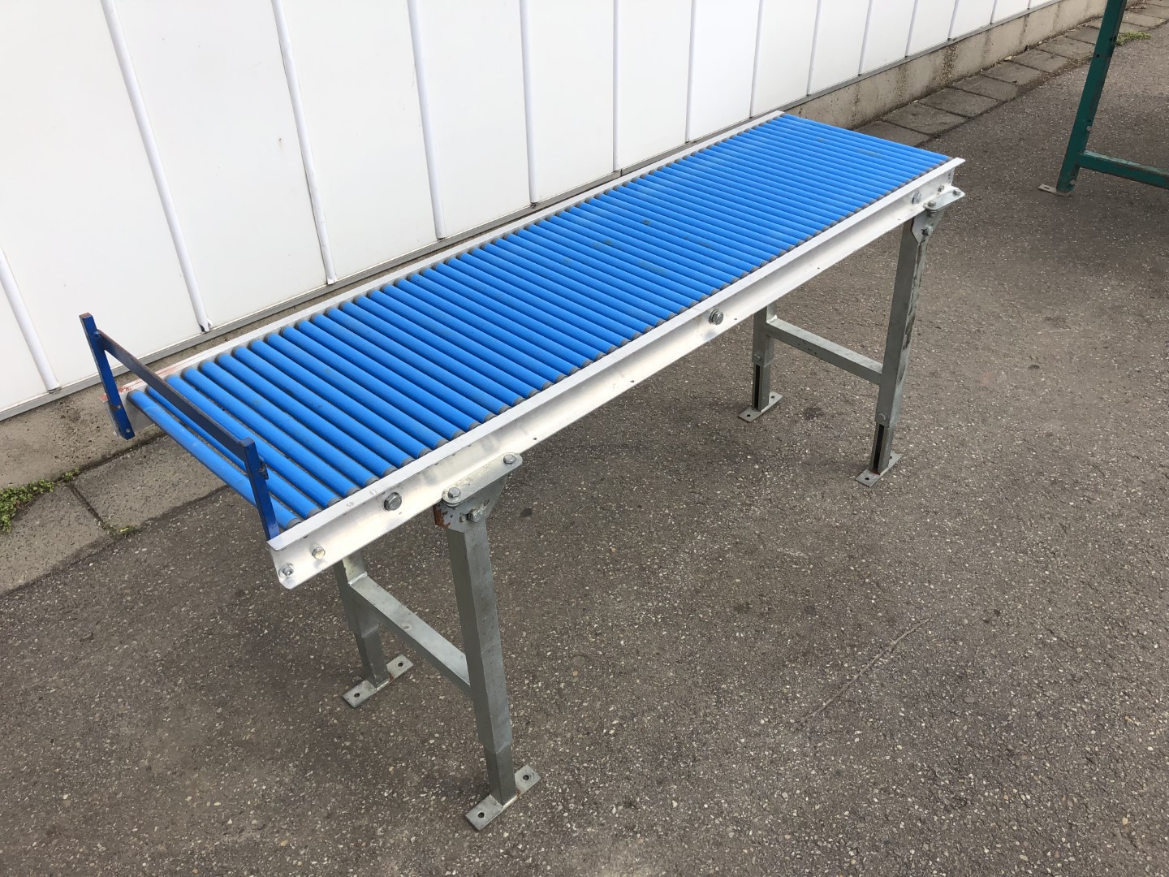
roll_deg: +1.8
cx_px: 584
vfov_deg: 49.7
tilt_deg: -35.7
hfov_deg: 63.4
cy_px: 438
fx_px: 946
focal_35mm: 28
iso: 20
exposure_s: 1/1715
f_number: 1.8
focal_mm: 4
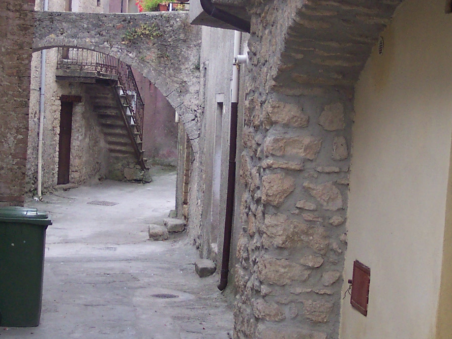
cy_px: 100
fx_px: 1097
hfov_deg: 23.3
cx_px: 187
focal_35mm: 84
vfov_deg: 17.5
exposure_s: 1/125
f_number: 2.8
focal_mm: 8
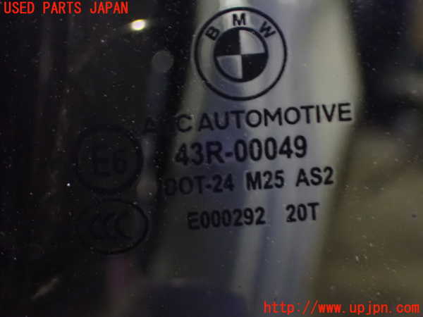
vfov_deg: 25.2
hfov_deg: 33.2
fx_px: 709
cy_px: 158
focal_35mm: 58
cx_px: 212
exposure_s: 1/10
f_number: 3.5
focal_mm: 10.35
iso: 1600
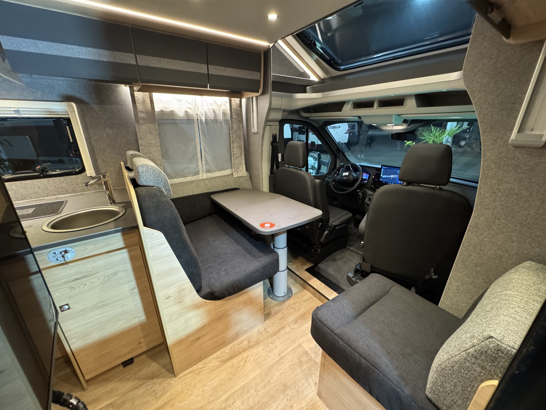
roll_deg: +1.8
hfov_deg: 102.1
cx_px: 273
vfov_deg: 85.7
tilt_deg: -19.6
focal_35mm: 14
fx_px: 221
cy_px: 205
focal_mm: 2.22
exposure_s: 1/50
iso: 1000
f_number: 2.2
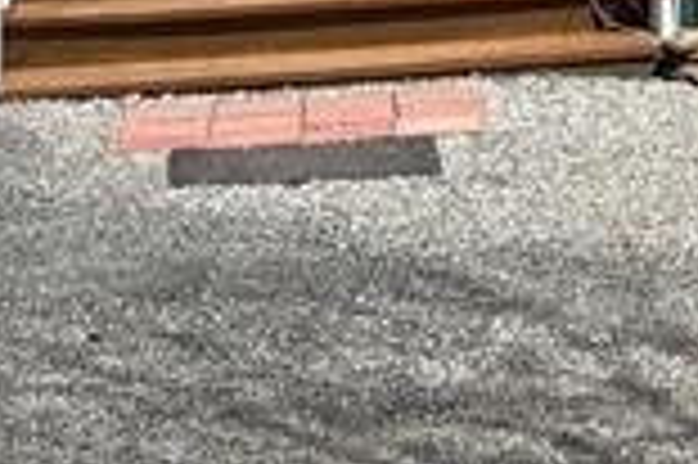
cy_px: -933
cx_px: 1036
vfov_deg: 6.9
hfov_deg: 11.1
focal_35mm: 179
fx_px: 3467
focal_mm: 5.96
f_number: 1.6
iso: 50
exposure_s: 1/2342
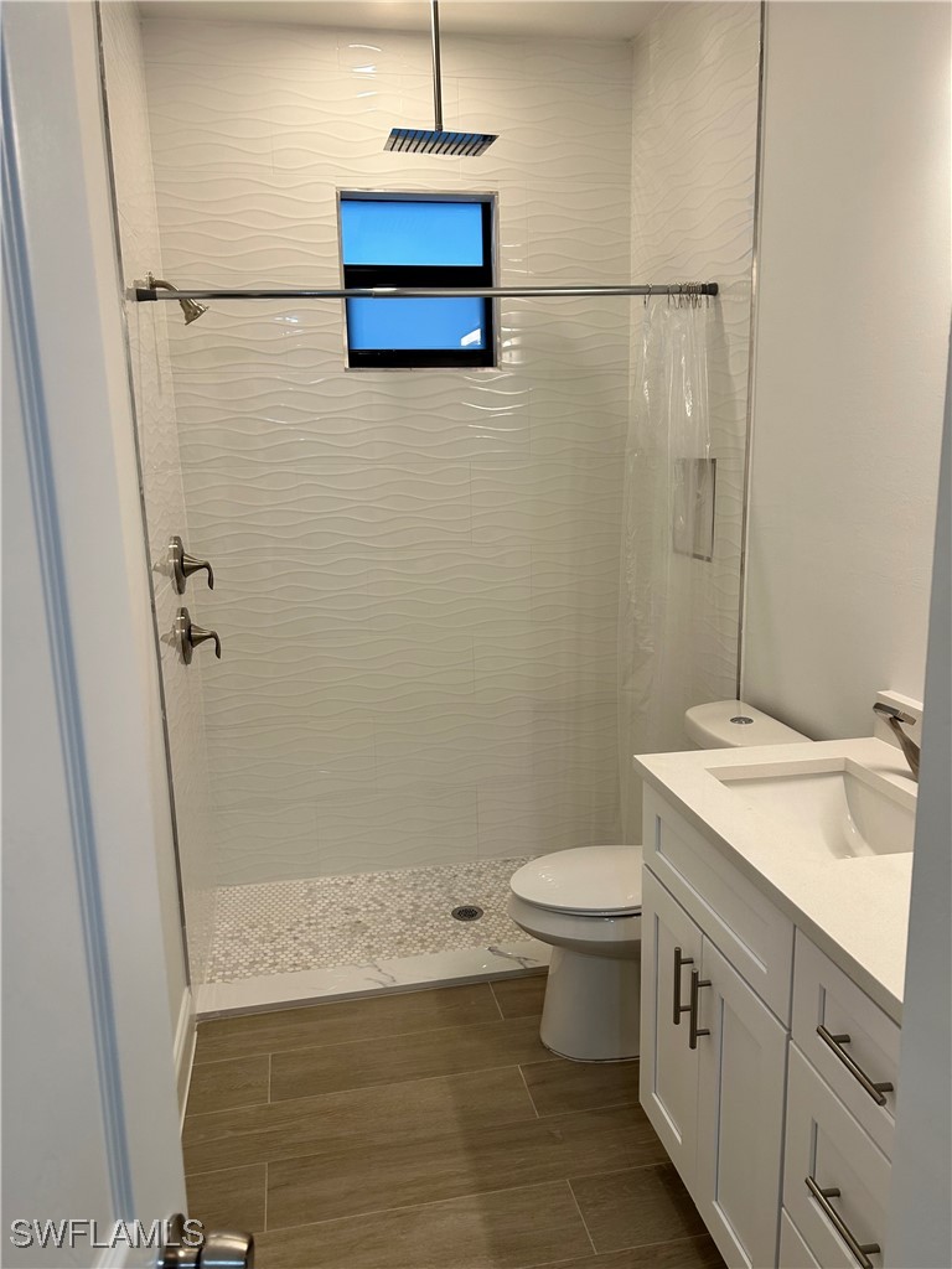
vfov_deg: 67.3
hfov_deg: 53.1
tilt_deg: -13.1
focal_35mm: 26
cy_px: 634
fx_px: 953
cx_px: 476
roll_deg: +2.3
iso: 100
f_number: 1.5
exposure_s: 1/120
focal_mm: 5.7
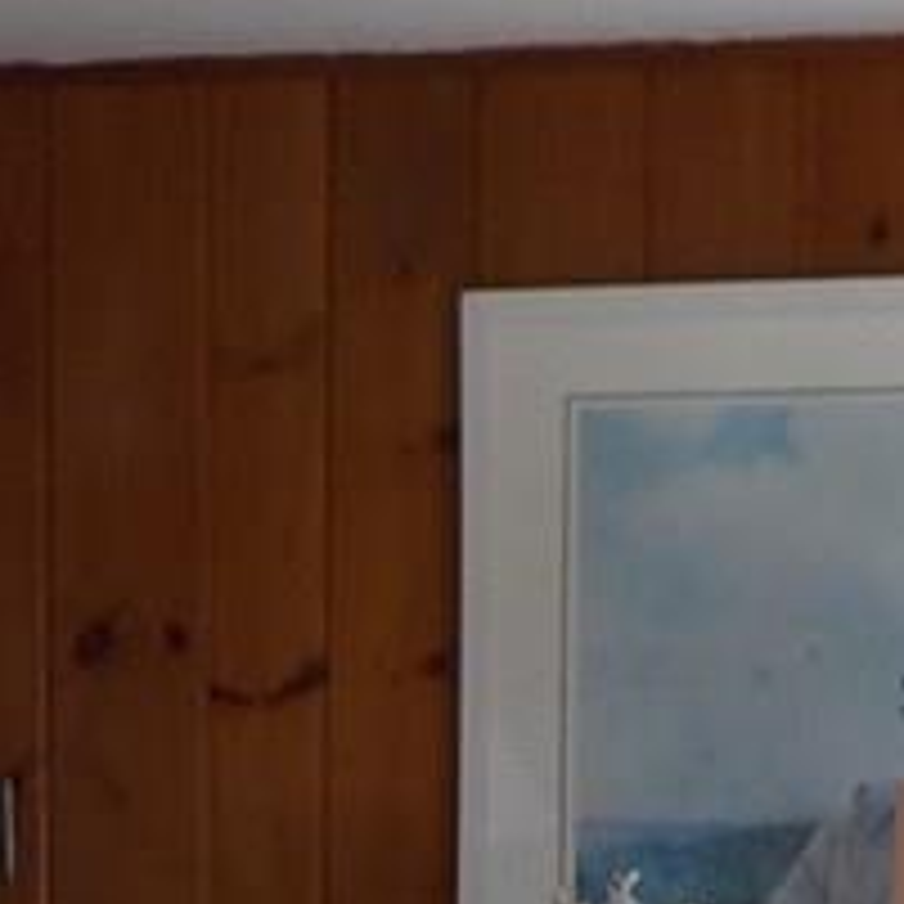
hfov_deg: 12.9
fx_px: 3989
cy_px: 1498
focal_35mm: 135
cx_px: 139
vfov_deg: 12.1
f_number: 3.3
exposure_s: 1/80
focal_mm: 4.1
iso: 125
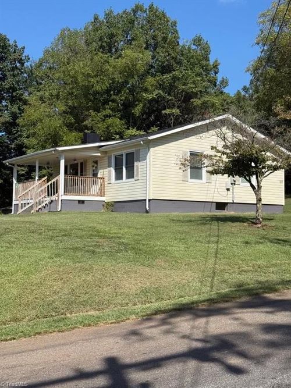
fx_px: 538
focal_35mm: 48
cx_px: 146
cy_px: 194
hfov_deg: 30.3
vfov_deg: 39.7
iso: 64
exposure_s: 1/4329
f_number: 1.78
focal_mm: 6.76
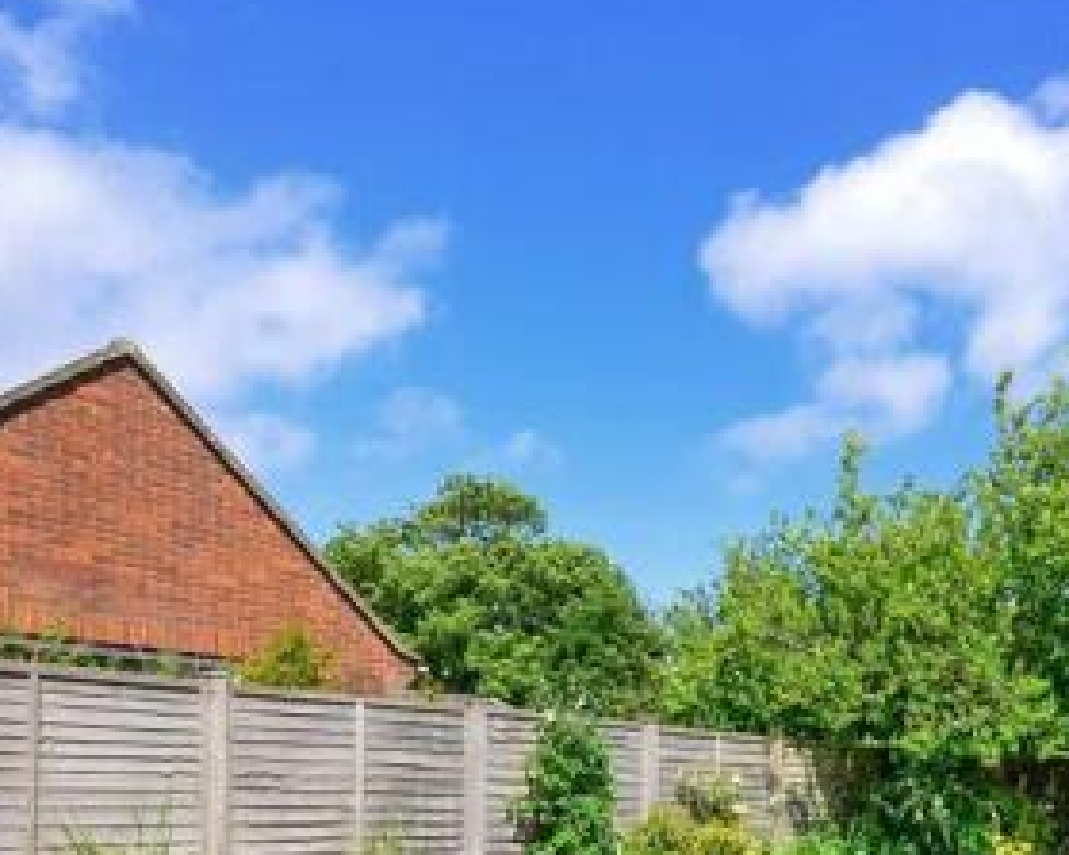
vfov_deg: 41.0
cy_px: 774
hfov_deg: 51.9
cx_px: 801
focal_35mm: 33
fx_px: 1044
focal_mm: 10
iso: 200
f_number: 18
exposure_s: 1/40
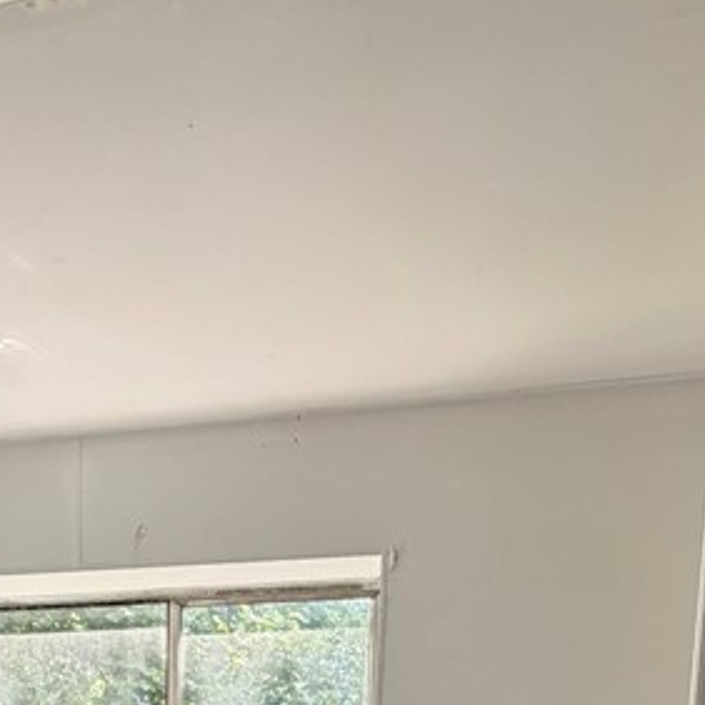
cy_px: 1070
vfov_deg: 26.5
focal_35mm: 45
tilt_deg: -7.9
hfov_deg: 37.4
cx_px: 288
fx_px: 1037
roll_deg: -0.3
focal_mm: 2.22
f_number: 2.2
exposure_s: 1/121
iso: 100
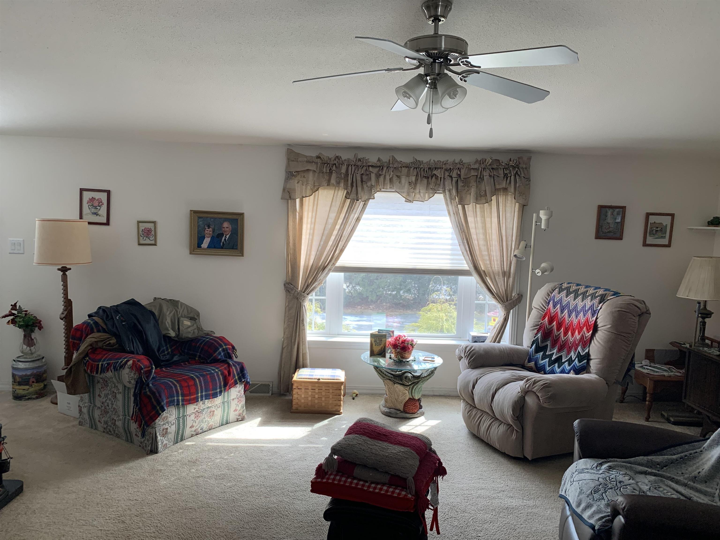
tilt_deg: -7.1
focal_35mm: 26
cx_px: 360
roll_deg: -0.7
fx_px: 541
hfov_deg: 67.3
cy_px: 270
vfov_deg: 53.1
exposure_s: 1/121
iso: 80
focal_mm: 4.25
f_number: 1.8
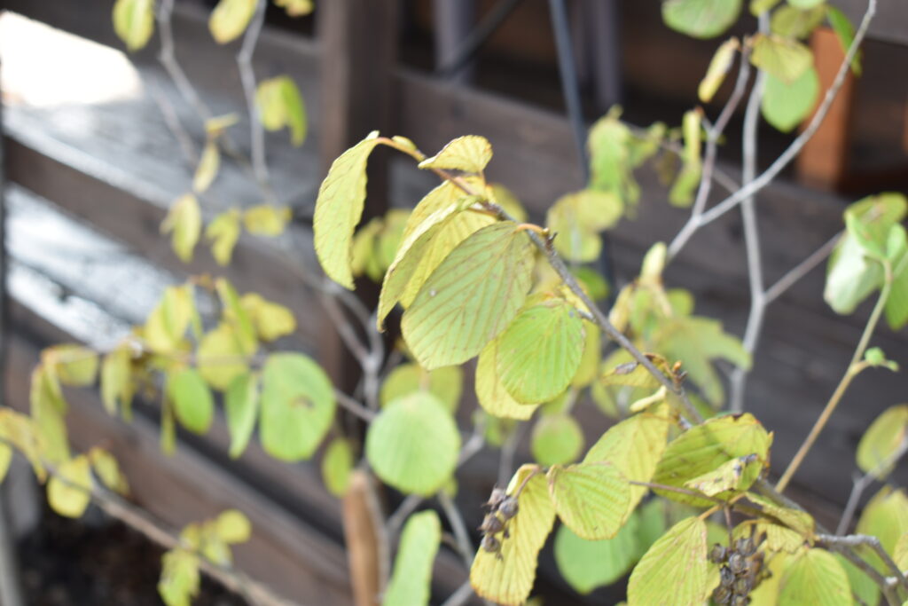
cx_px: 454
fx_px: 1740
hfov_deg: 29.2
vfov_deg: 19.7
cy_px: 303
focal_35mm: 69
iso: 100
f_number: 5.3
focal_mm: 46
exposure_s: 1/40
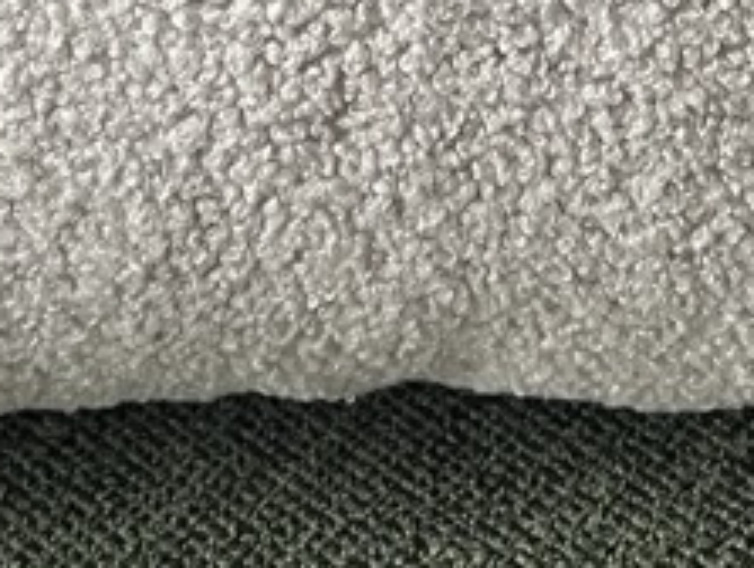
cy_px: -666
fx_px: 3251
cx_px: 328
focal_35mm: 149
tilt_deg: -45.6
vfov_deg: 9.2
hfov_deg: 13.2
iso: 125
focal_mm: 5.7
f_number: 1.5
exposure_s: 1/99
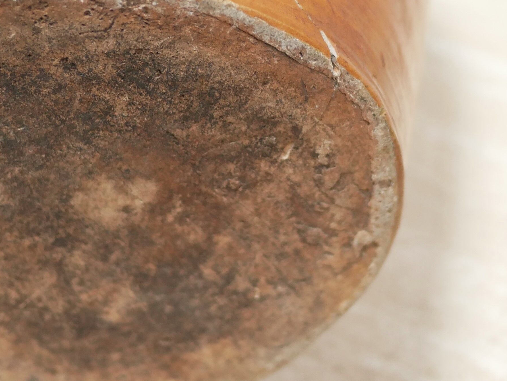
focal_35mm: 103
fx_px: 1509
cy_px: 53
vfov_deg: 14.3
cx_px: 274
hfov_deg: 19.1
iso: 400
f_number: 1.7
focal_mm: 20
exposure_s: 1/60
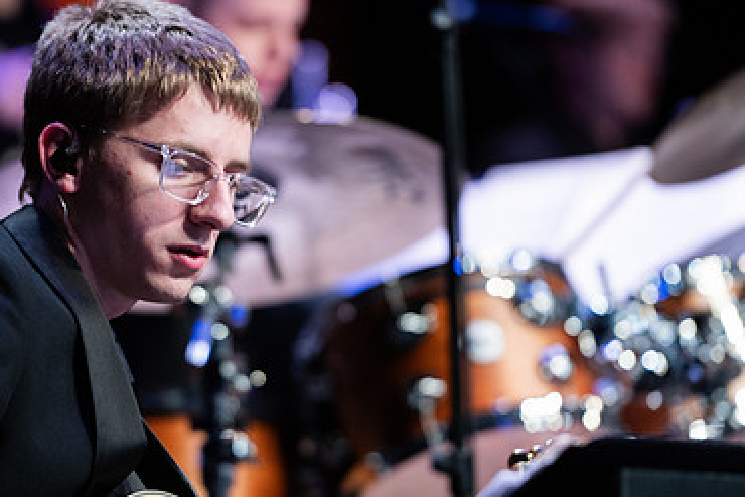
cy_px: 344
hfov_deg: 6.3
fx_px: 6749
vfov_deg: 4.2
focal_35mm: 326
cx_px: 278
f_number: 2.8
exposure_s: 1/250
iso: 2000
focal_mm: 200
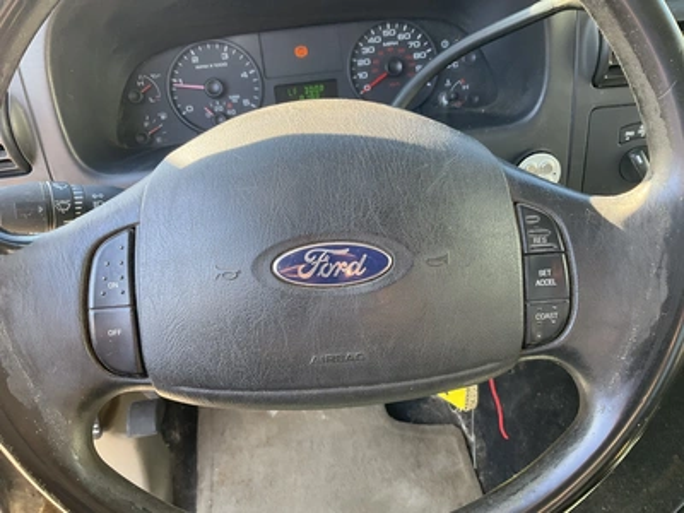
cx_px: 342
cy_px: 256
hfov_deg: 61.7
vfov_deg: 48.2
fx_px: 573
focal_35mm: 29
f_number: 1.8
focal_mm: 3
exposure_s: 1/76
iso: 64
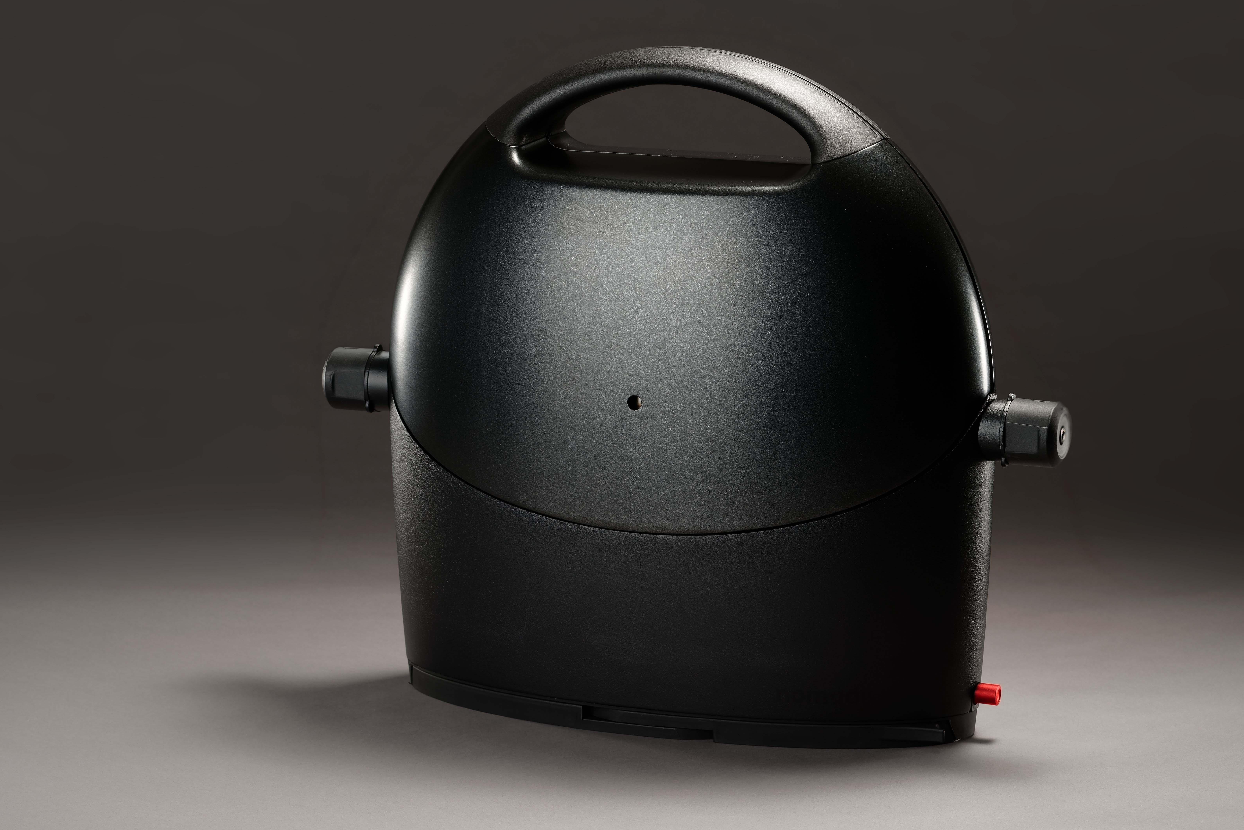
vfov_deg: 11.6
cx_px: 632
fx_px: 4079
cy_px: 375
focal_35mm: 118
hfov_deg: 17.3
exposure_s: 1/100
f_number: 11
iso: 100
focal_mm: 102
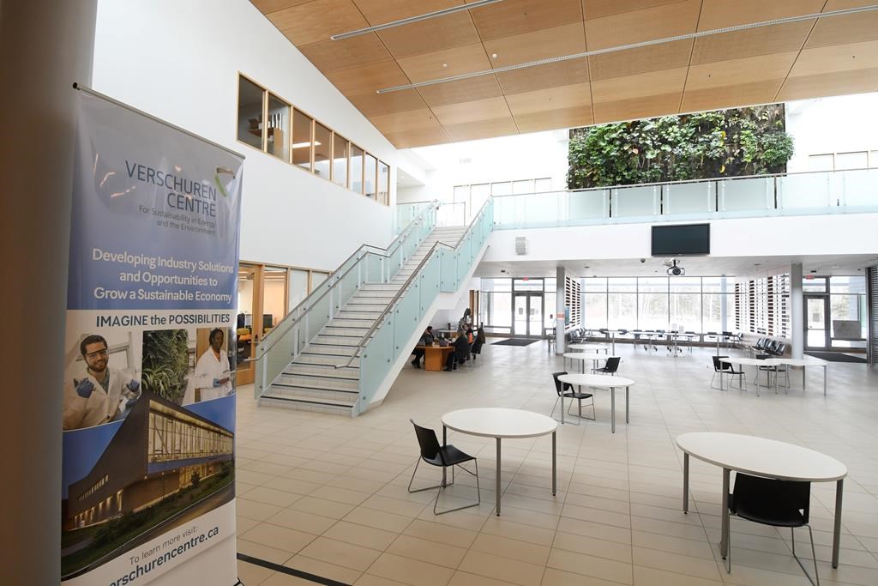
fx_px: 439
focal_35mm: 18
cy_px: 293
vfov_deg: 67.4
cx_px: 439
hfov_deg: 90.0
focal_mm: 12
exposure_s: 1/100
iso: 800
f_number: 5.6
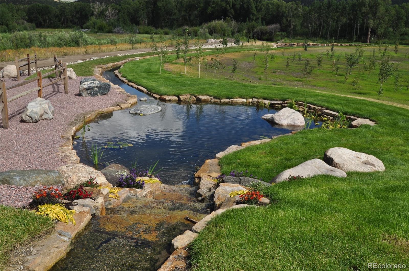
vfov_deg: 41.6
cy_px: 136
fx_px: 357
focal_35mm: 32
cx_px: 204
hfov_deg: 59.6
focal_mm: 21
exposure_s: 1/400
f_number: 10
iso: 200
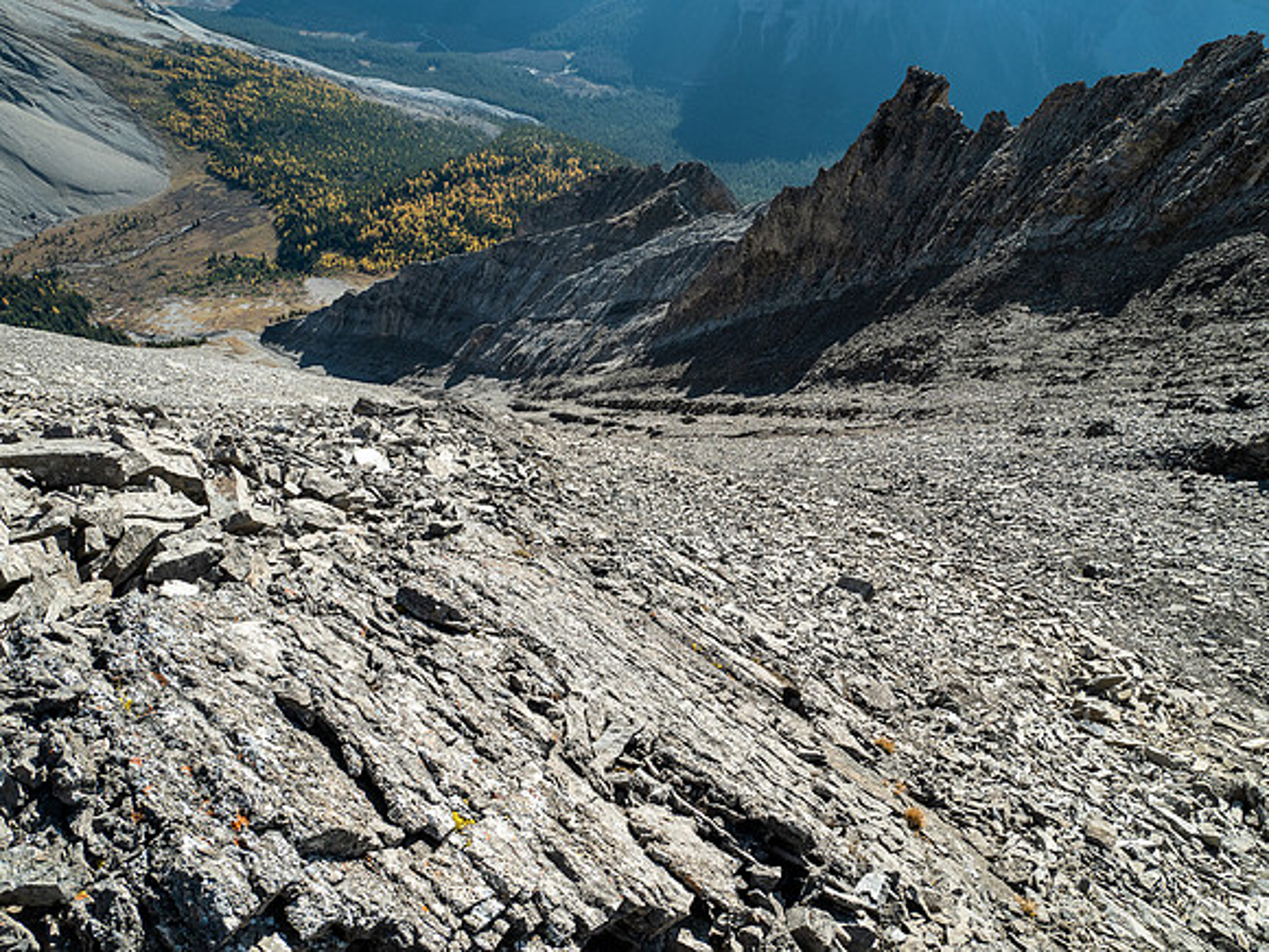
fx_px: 880
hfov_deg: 71.6
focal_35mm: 24
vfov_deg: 56.8
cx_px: 634
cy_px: 476
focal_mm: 12
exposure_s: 1/160
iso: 200
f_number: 8
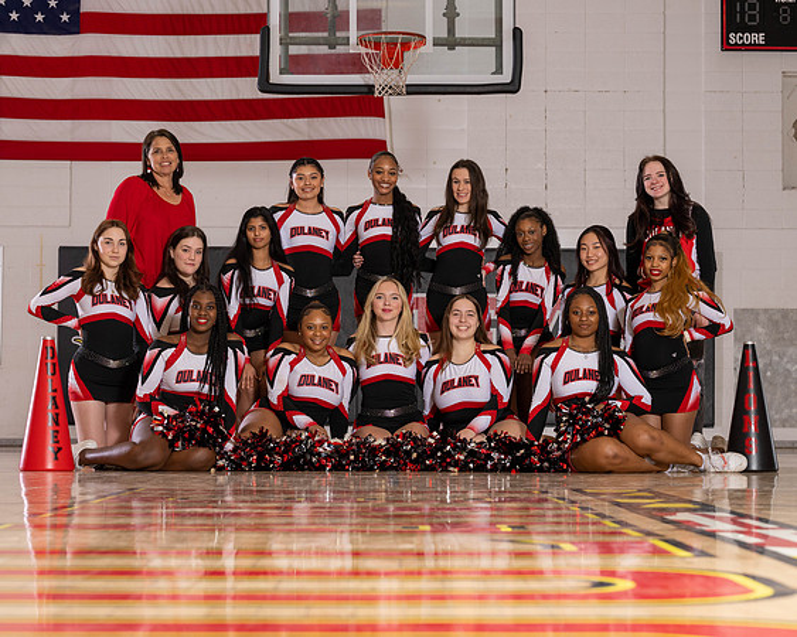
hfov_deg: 20.5
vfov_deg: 16.4
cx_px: 403
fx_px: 2205
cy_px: 266
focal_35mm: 94
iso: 500
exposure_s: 1/160
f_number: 6.3
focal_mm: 70
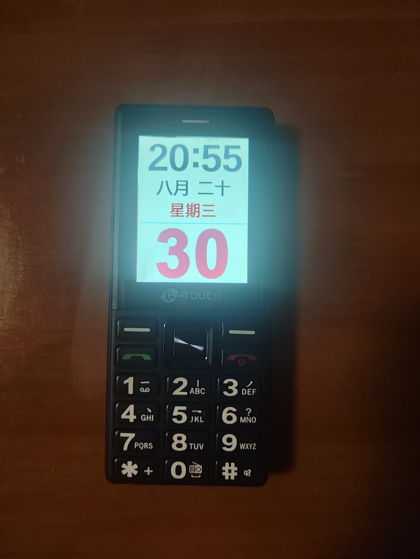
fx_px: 388
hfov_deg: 56.8
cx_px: 210
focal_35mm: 24
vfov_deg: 71.6
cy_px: 280
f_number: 1.65
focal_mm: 5.26
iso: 146
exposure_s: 1/100
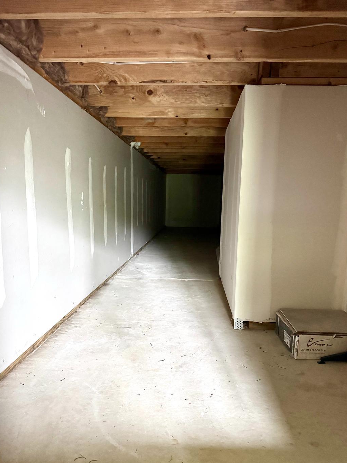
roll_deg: -0.6
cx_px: 177
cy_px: 254
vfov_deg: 65.2
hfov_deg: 51.4
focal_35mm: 27
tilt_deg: -9.0
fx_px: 361
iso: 1000
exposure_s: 1/36
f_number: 1.78
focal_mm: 6.76
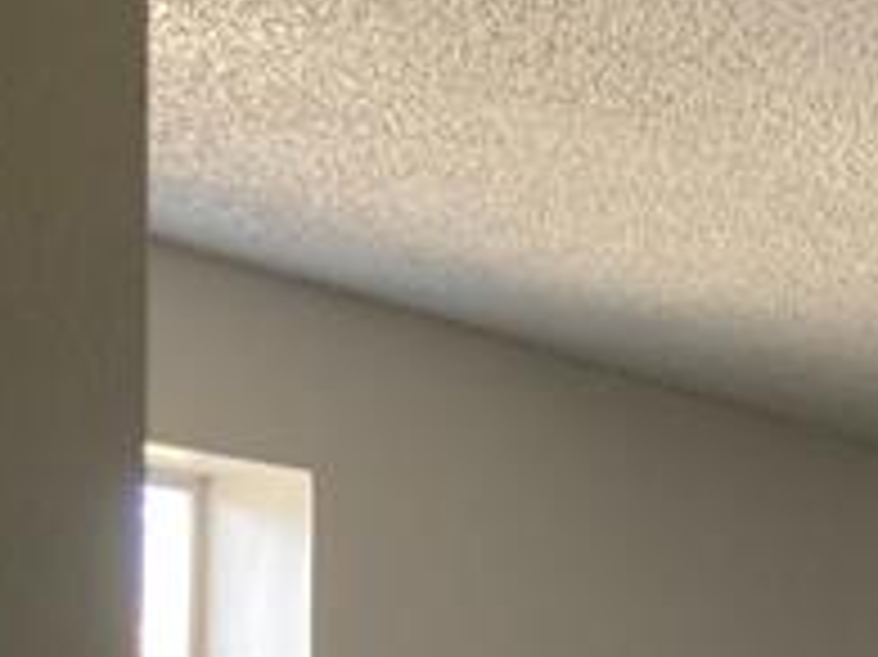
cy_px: 821
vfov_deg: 15.4
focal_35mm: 92
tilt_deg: +0.7
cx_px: 1238
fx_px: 2332
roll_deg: -1.5
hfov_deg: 19.2
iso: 80
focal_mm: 3.99
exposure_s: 1/77
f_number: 1.8
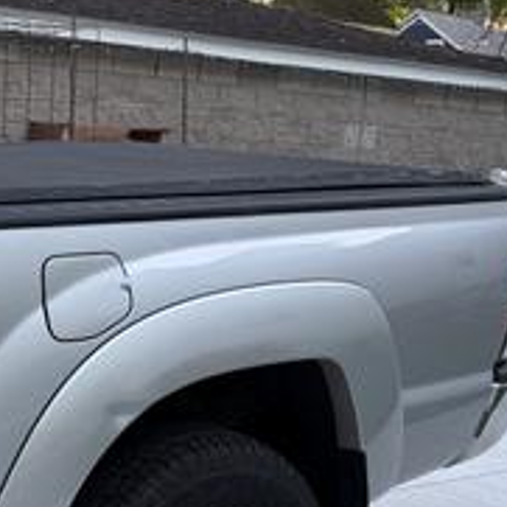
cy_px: 246
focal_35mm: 64
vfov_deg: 26.9
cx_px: -115
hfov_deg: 24.2
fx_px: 1061
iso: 40
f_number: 1.6
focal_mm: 5.96
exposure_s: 1/179
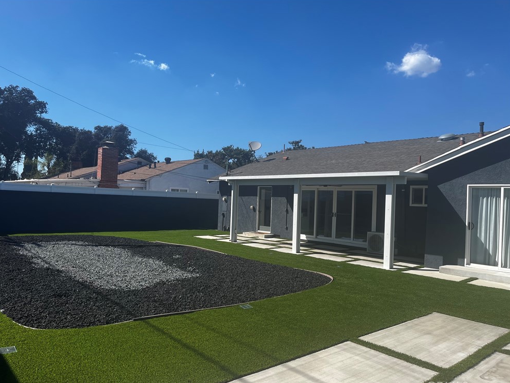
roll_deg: -1.7
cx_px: 247
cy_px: 195
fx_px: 398
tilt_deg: +0.5
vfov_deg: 51.4
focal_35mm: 27
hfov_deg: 65.3
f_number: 1.6
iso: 50
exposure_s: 1/3049
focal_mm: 5.1
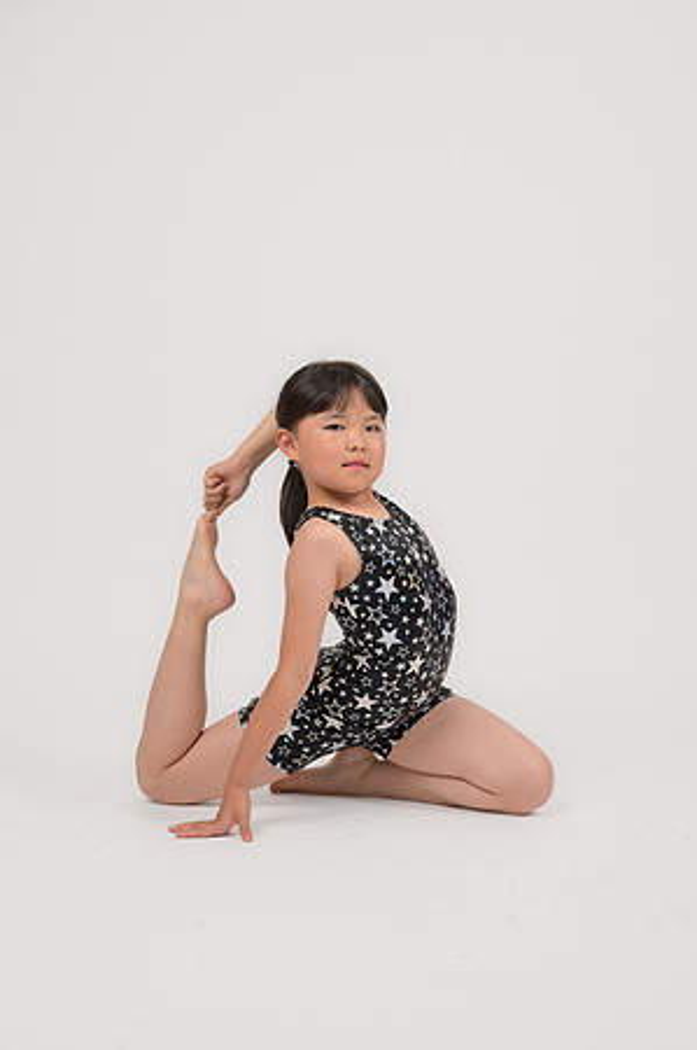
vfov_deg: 39.6
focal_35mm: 50
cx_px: 348
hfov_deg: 26.9
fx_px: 1455
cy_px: 525
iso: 250
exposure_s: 1/160
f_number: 9
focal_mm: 50
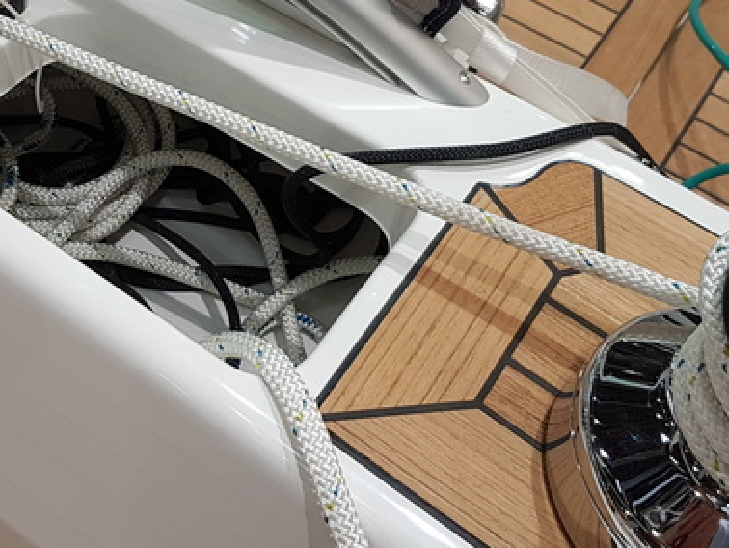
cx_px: 249
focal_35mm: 55
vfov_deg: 26.4
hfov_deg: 34.6
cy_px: 162
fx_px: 1159
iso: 50
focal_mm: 4.2
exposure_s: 1/50
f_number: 1.7
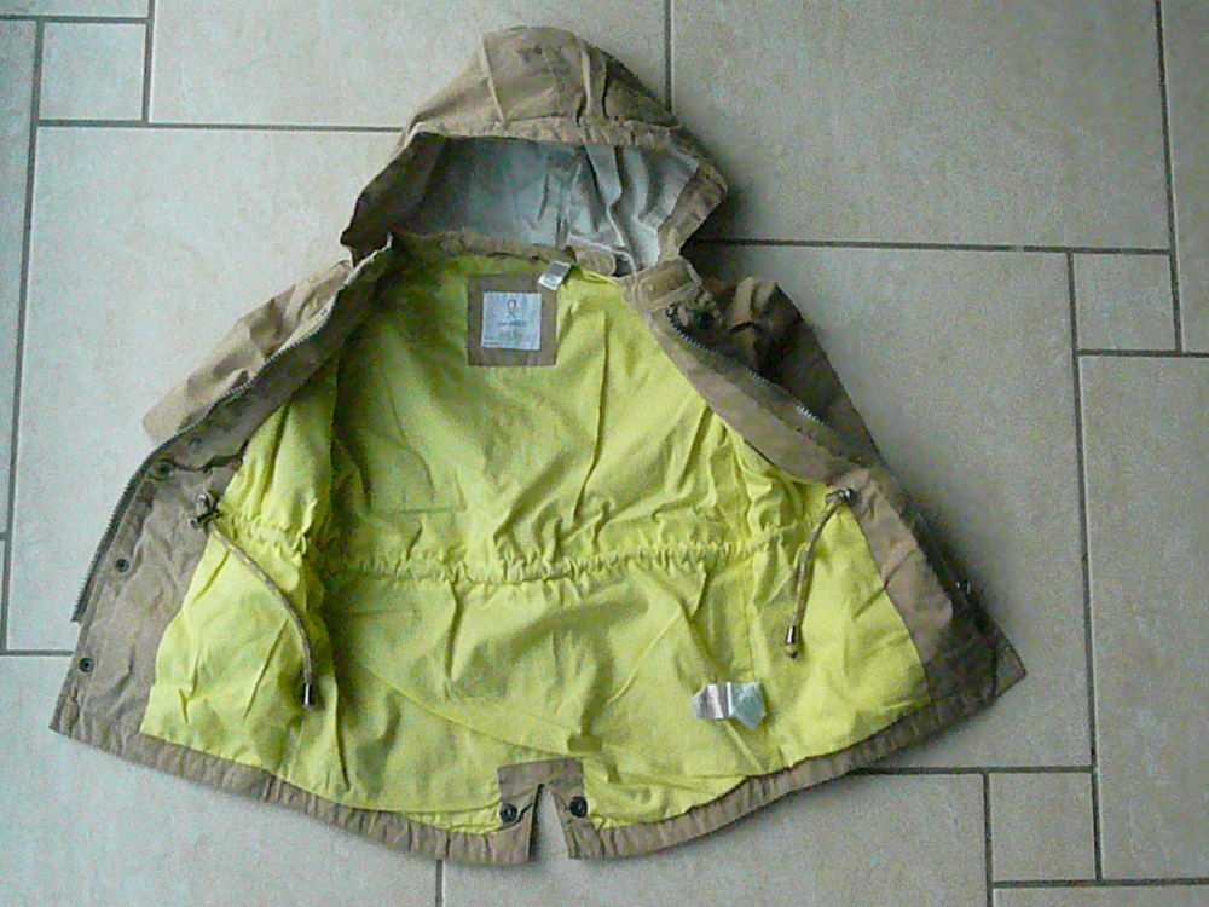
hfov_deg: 41.2
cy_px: 454
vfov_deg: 31.5
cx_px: 604
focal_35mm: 46
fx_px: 1607
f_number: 10
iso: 3200
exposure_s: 1/200
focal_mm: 7.5
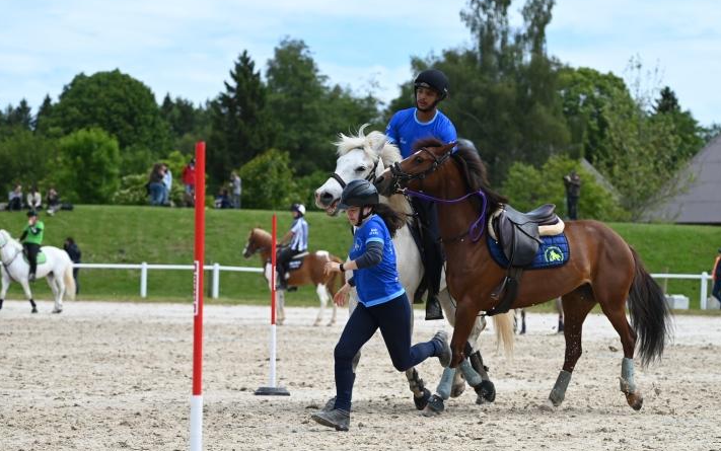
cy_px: 254
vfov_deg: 10.4
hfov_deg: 16.6
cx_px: 402
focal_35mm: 126
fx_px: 2477
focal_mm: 110
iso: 320
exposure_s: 1/1250
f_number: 5.6
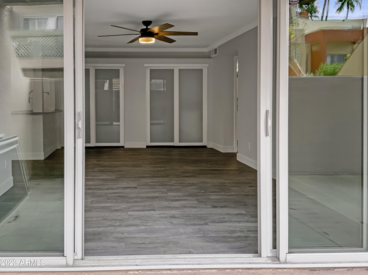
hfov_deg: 61.7
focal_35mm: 29
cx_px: 184
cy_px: 138
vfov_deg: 48.2
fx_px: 308
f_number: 1.8
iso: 50
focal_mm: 3
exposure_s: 1/120
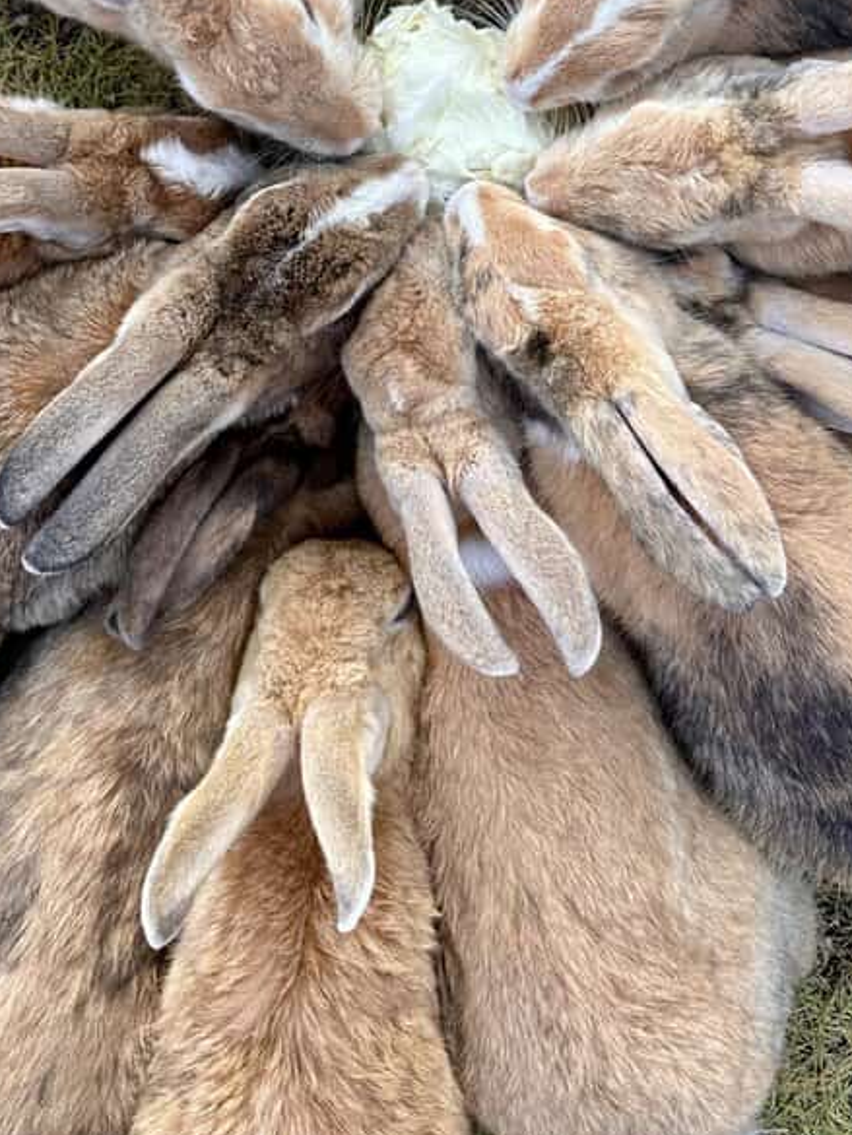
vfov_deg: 36.9
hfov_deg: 30.3
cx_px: 427
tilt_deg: -85.1
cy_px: 93
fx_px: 1575
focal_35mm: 48
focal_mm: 6.86
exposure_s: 1/623
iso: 80
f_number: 1.78
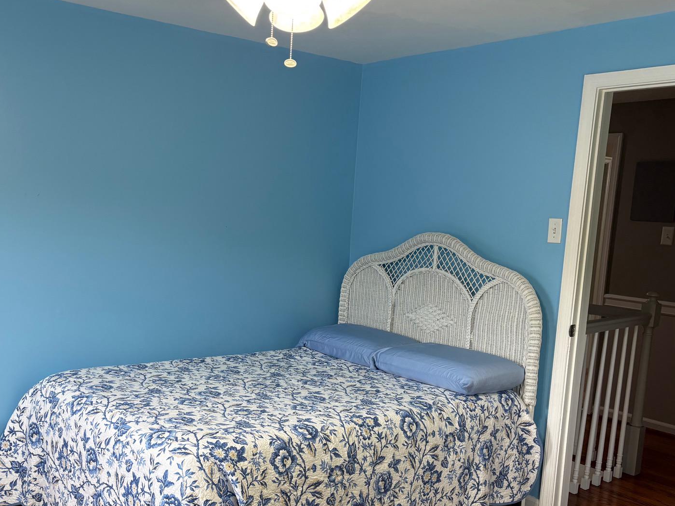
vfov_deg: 37.6
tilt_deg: -7.1
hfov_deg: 48.7
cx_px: 278
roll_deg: -3.0
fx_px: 741
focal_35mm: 38
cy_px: 307
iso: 125
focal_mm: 5.96
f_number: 1.6
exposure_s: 1/96
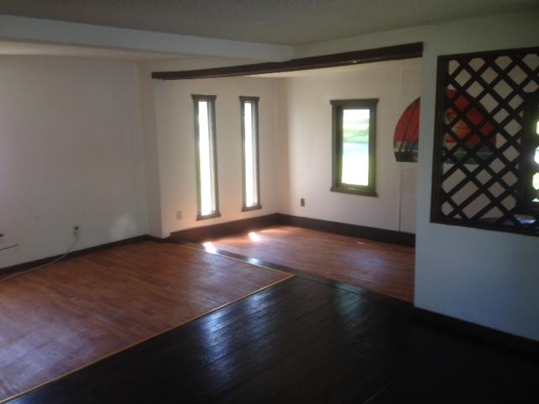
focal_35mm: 33
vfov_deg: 42.9
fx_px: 514
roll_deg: +0.2
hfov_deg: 55.4
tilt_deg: -10.4
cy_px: 202
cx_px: 270
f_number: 2.4
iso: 50
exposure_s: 1/40
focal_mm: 4.12
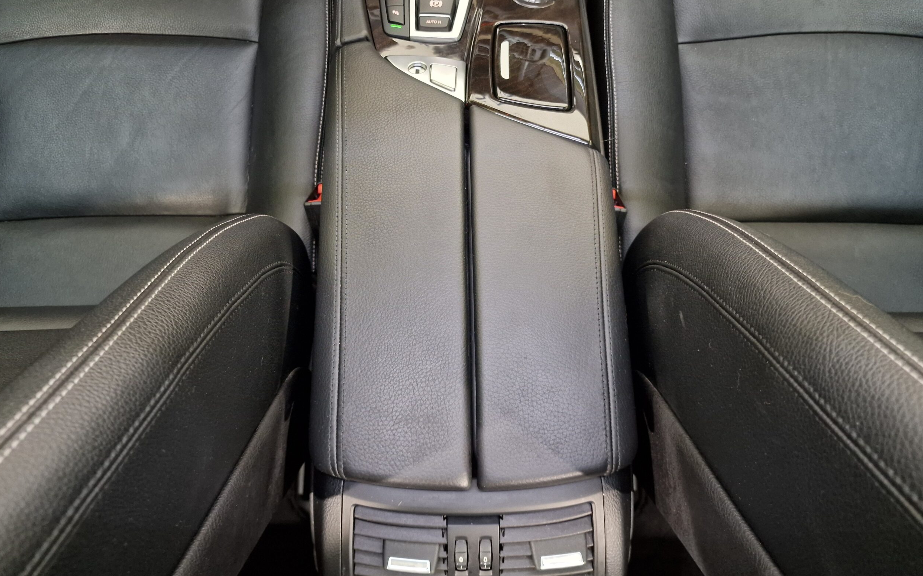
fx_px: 629
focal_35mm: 25
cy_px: 263
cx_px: 458
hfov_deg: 72.6
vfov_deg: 49.2
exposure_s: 1/20
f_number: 1.8
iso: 500
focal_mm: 6.4
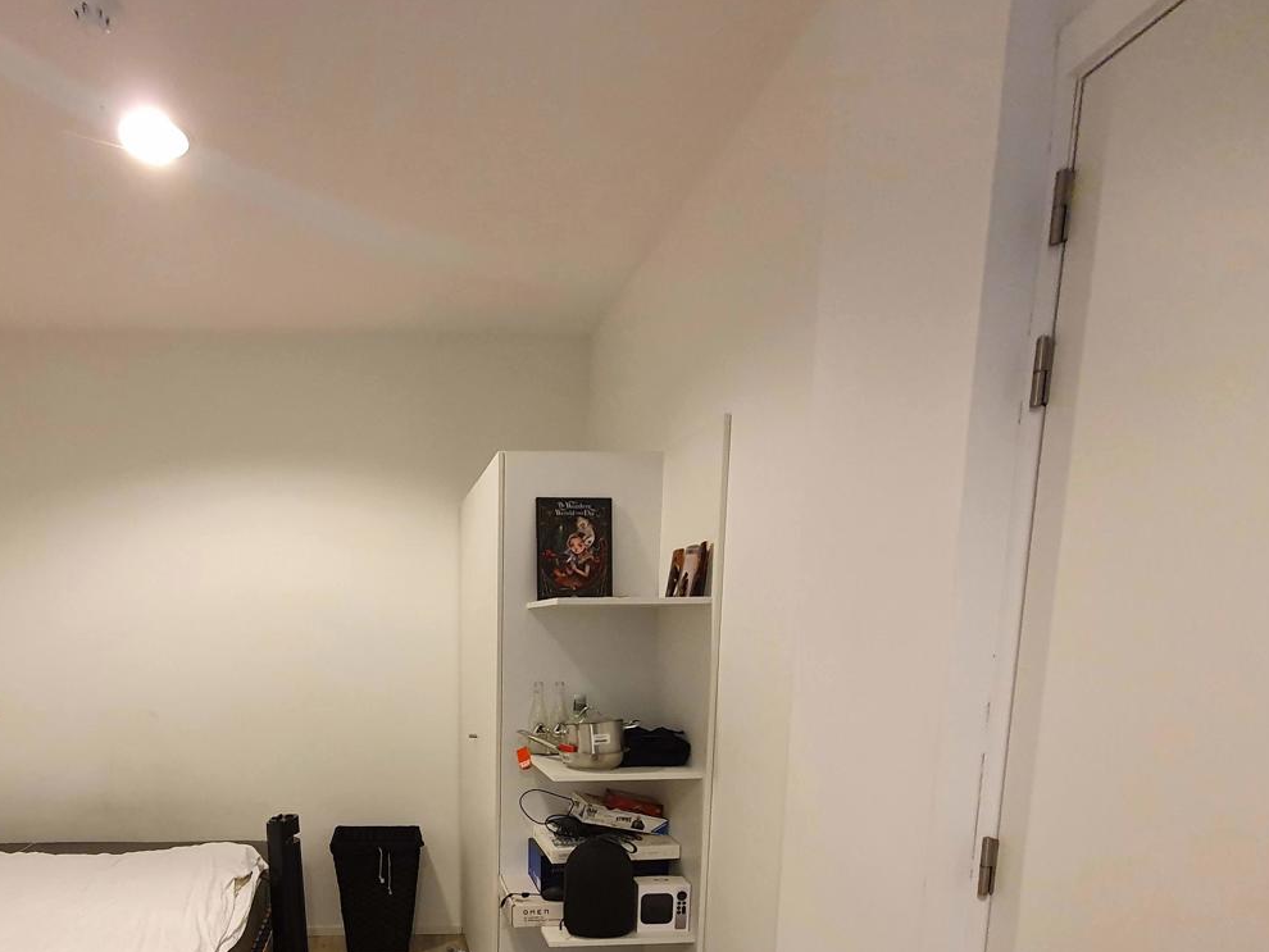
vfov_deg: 58.5
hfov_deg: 76.3
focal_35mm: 21
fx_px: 770
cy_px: 764
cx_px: 415
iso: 400
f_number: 2.2
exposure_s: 1/33
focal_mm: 1.8
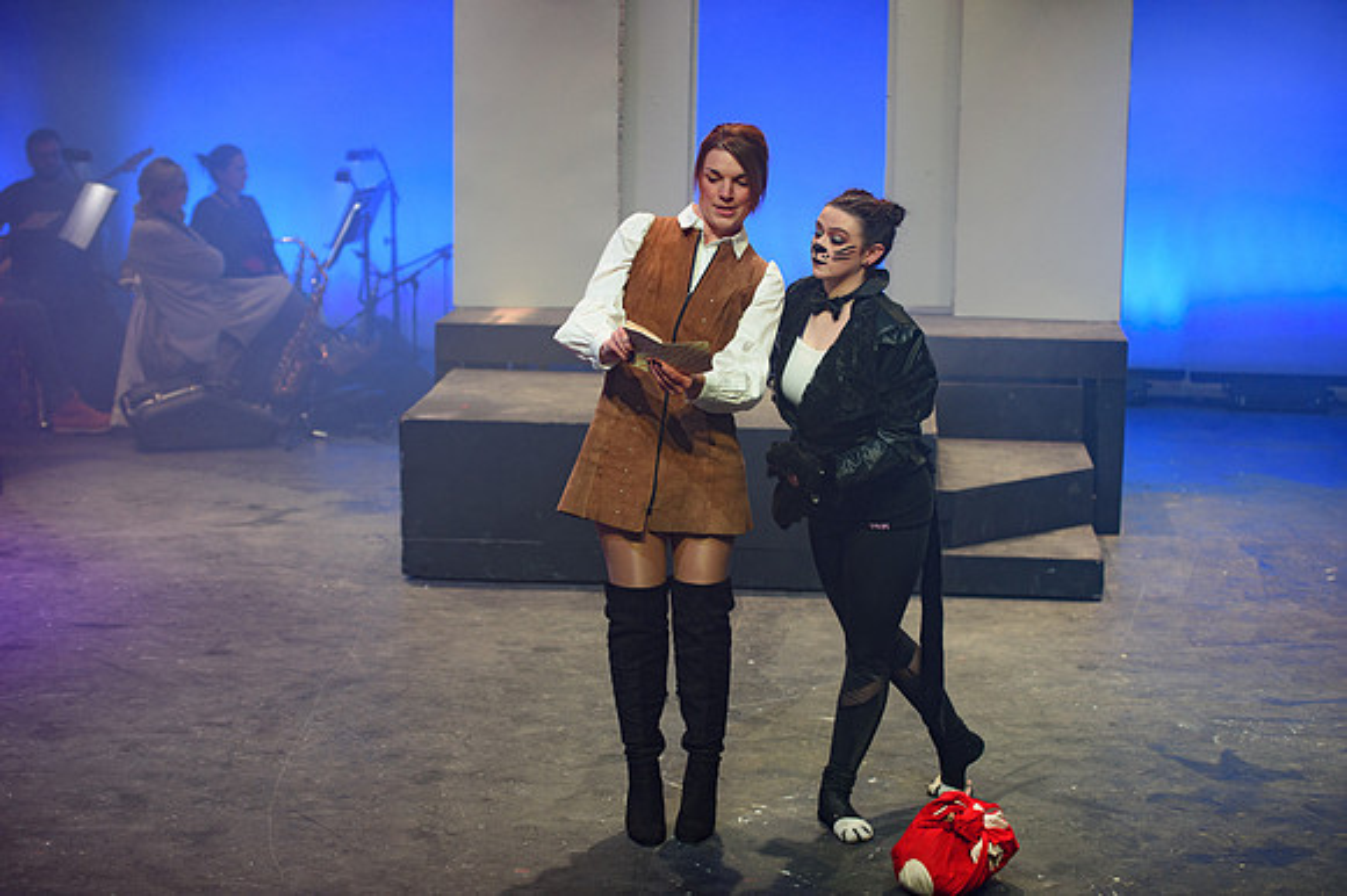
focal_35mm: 70
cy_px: 448
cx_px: 674
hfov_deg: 28.9
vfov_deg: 19.4
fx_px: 2618
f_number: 2.8
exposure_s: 1/100
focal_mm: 70
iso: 800
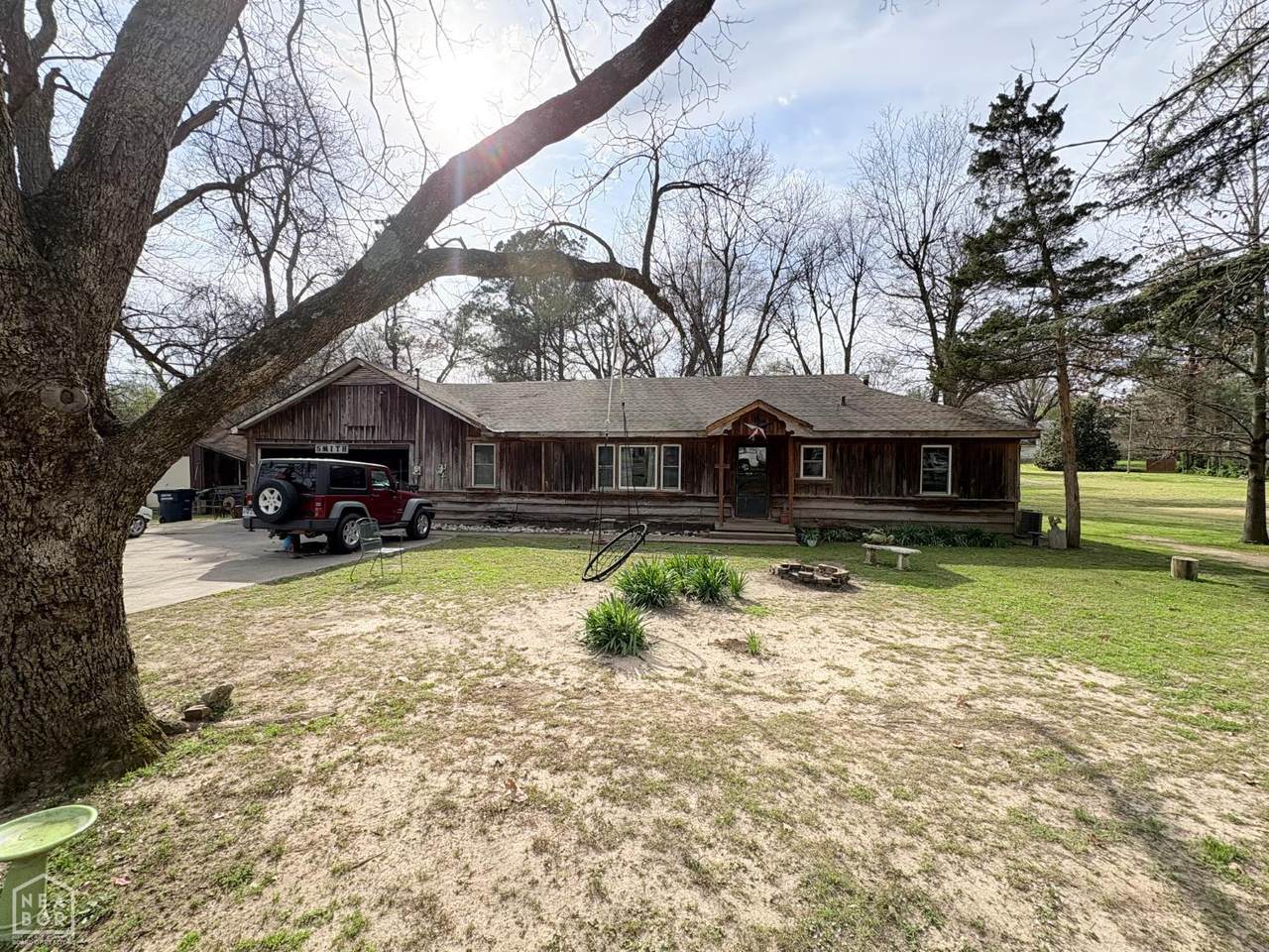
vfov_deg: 85.7
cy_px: 476
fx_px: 513
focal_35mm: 14
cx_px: 634
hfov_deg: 102.1
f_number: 2.2
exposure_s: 1/1078
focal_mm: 2.22
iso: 50
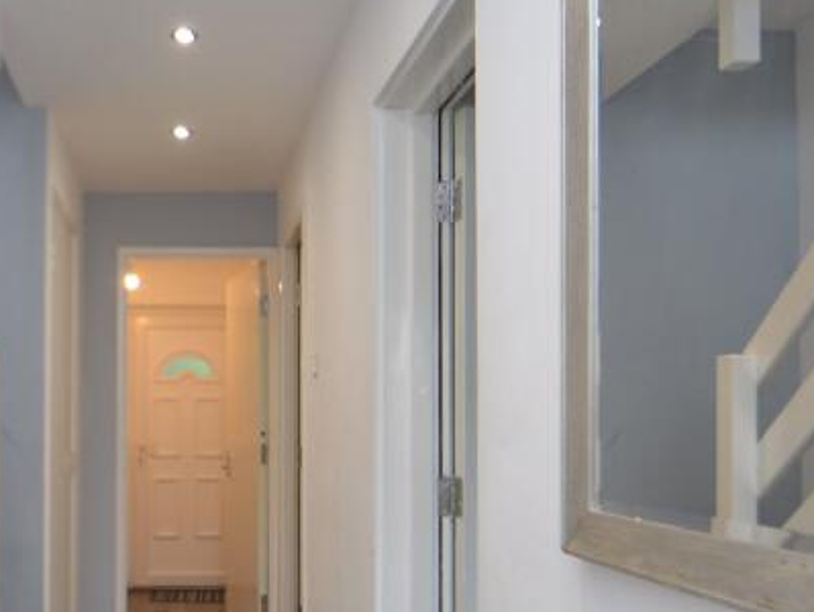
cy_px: 447
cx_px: 251
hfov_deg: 49.0
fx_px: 871
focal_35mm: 37
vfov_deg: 37.9
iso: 400
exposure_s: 1/60
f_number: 4
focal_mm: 10
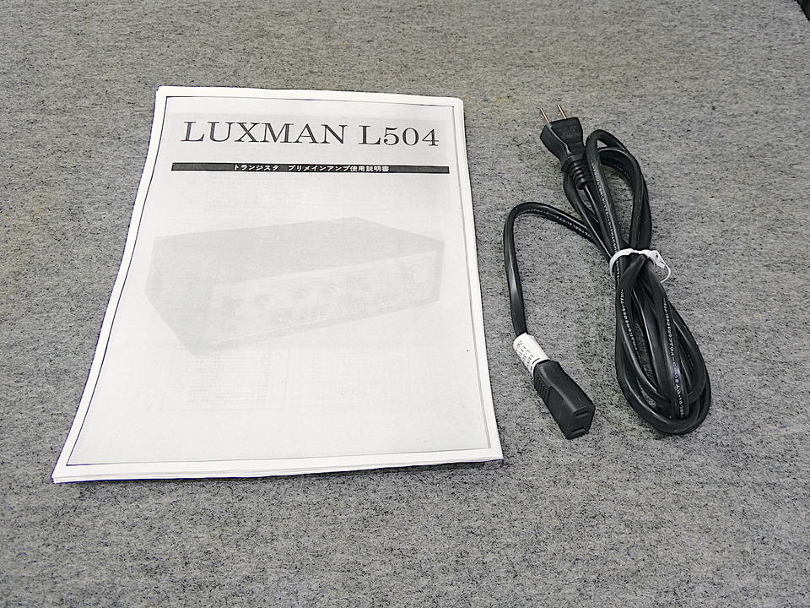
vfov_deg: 42.9
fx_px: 772
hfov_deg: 55.4
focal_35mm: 33
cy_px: 304
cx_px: 405
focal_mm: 5.8
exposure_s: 1/5
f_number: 4
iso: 100
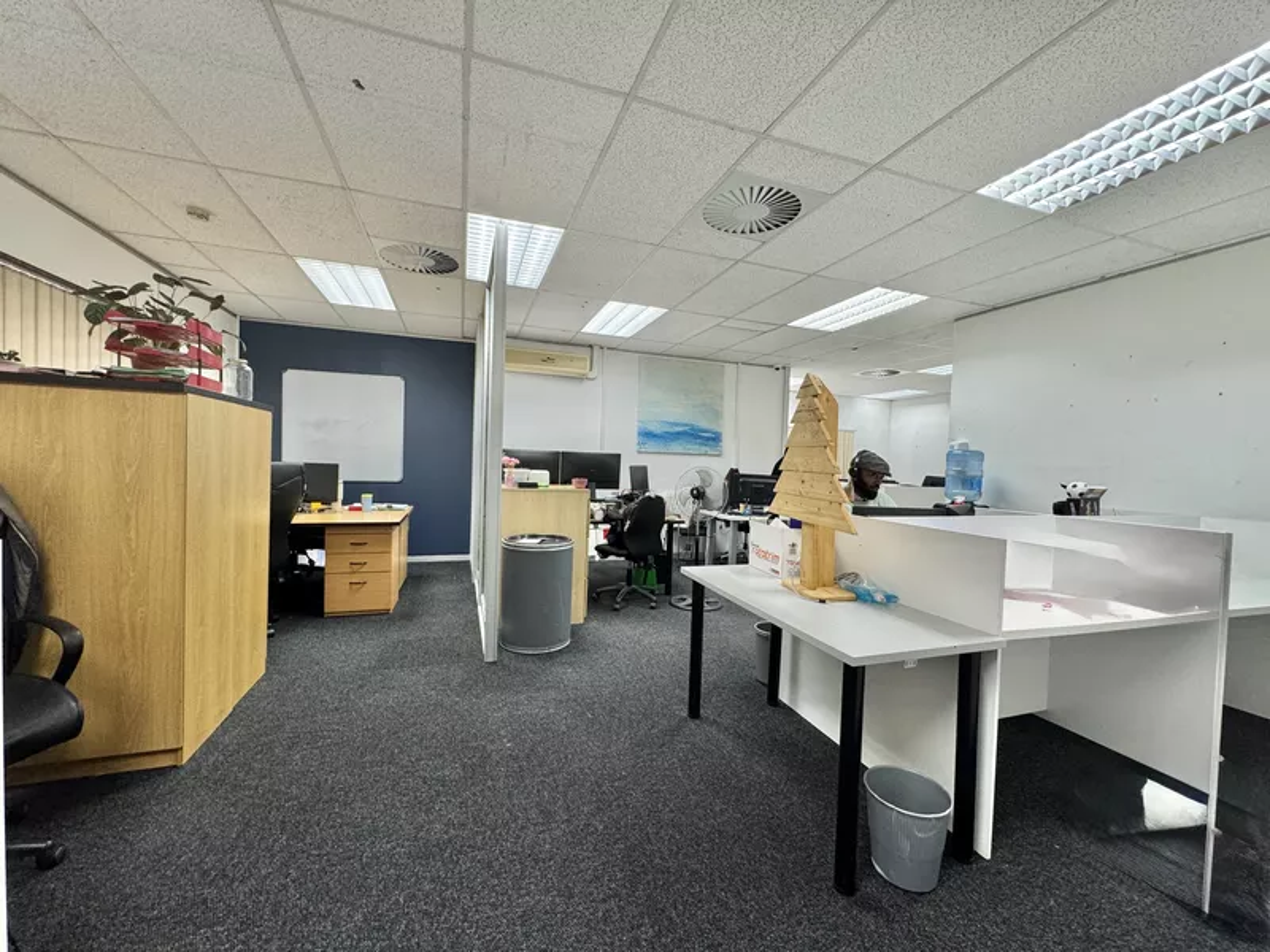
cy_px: 476
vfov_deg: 85.7
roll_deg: -1.5
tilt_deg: -1.8
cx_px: 635
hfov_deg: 102.1
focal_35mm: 14
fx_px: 514
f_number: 2.2
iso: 160
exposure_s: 1/50
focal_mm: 2.22
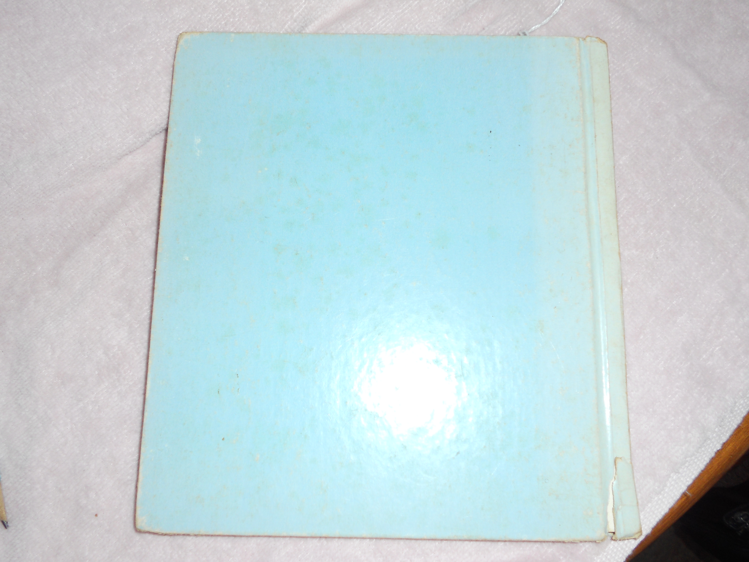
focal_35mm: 32
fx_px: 692
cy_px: 281
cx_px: 374
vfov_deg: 44.2
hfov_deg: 56.8
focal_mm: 5.8
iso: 80
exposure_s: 1/25
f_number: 3.5
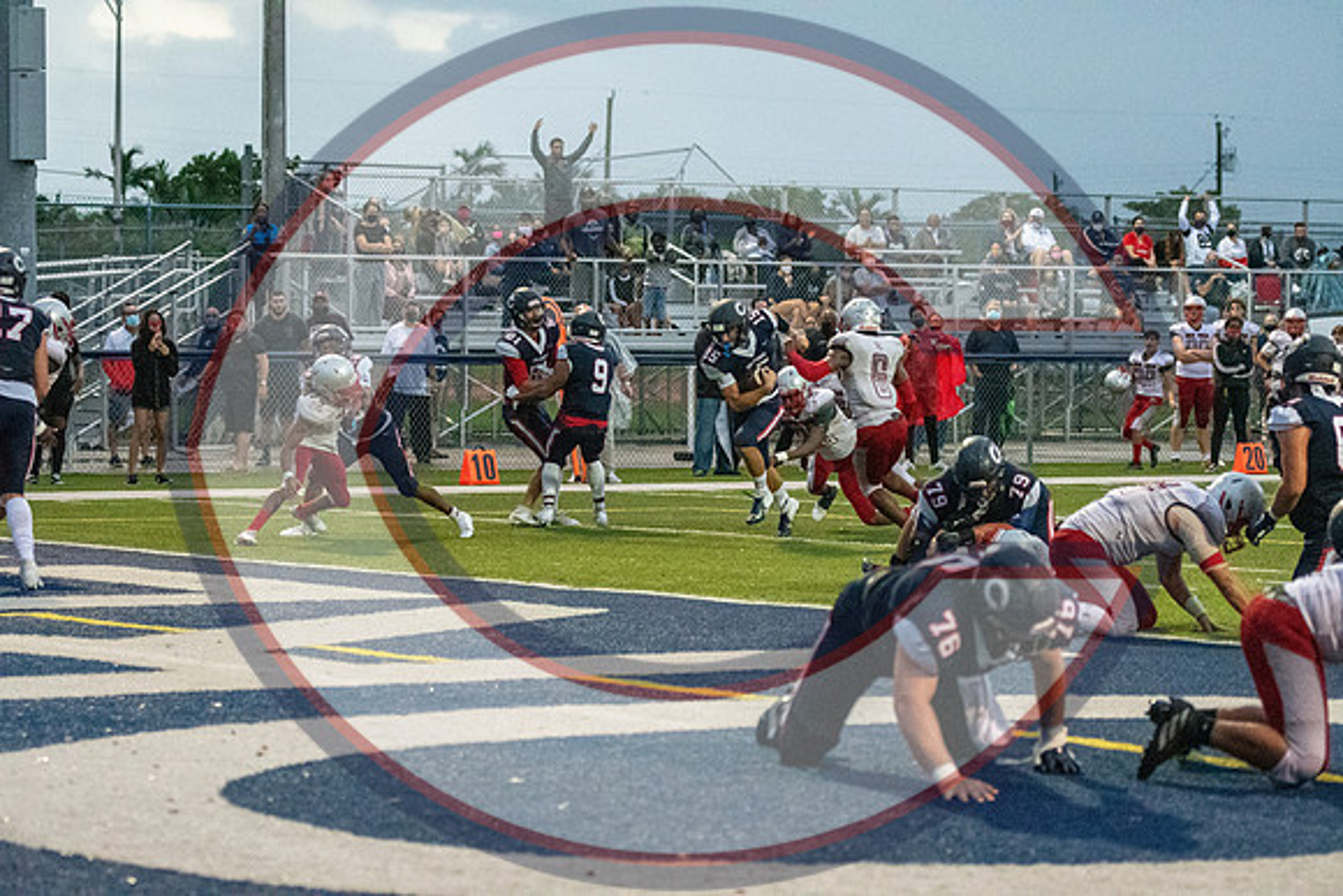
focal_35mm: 128
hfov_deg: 16.1
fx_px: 4757
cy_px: 448
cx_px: 672
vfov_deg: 10.8
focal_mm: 85
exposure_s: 1/2500
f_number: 2.8
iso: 14400
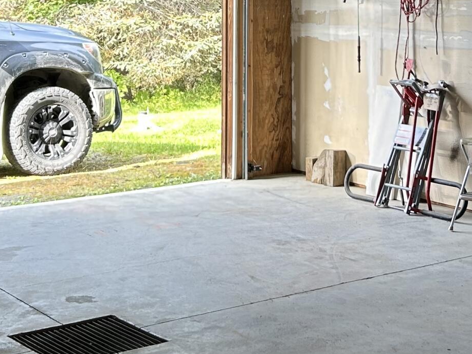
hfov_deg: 23.0
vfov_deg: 16.9
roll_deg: +0.6
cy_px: -24
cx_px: 265
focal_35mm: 85
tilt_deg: +2.6
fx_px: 1159
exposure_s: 1/121
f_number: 1.5
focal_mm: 5.7
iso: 50
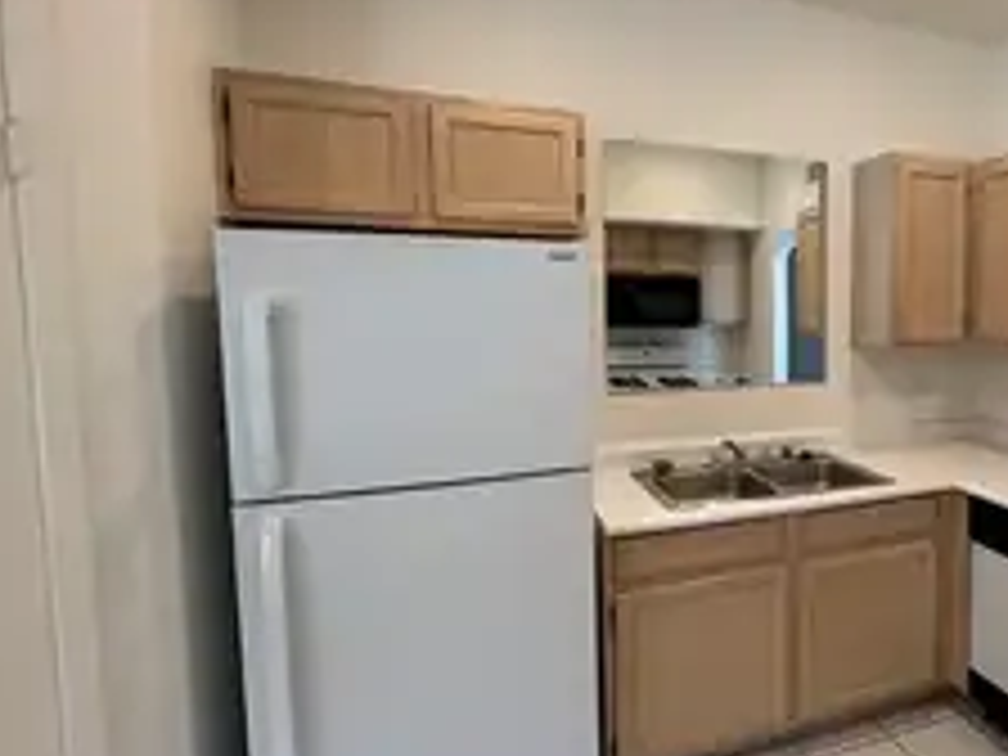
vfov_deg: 54.9
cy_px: 364
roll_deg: -0.3
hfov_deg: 63.4
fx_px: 728
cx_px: 806
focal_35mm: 25
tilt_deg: -4.1
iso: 200
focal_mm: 2.22
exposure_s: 1/120
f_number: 2.2
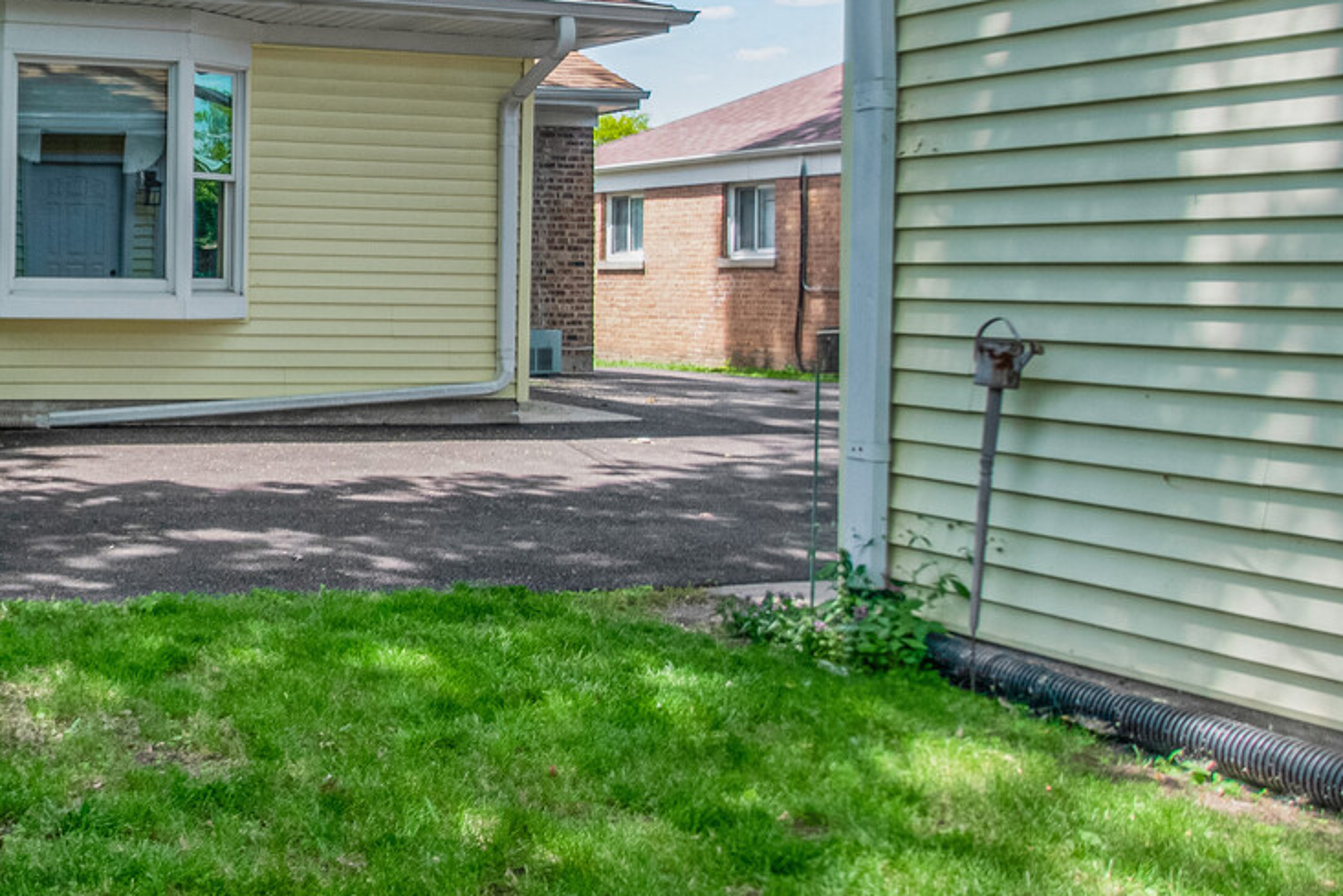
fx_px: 1567
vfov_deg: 31.3
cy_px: 216
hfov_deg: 40.4
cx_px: -12
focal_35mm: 42
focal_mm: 13
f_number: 8
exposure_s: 1/1250
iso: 400
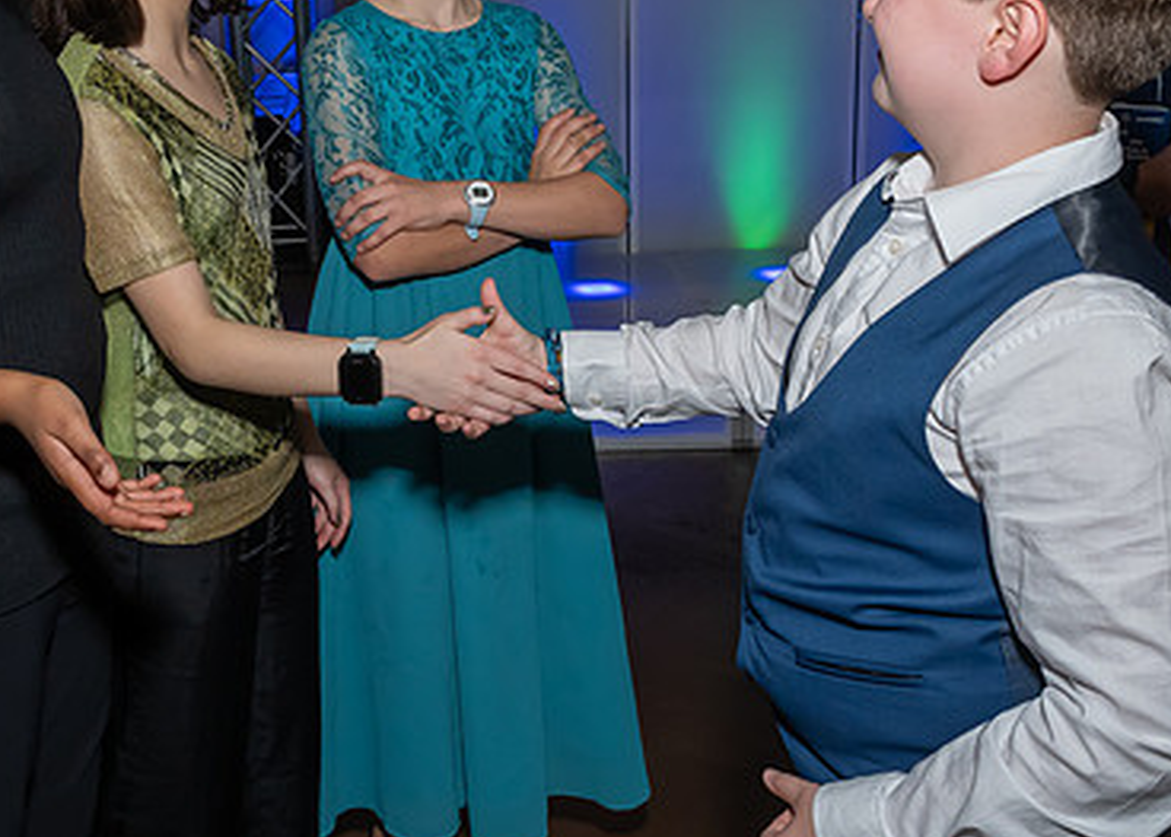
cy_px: 253
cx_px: 360
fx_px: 1464
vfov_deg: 31.6
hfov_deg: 42.8
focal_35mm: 44
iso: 1000
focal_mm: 17
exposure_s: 1/250
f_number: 8
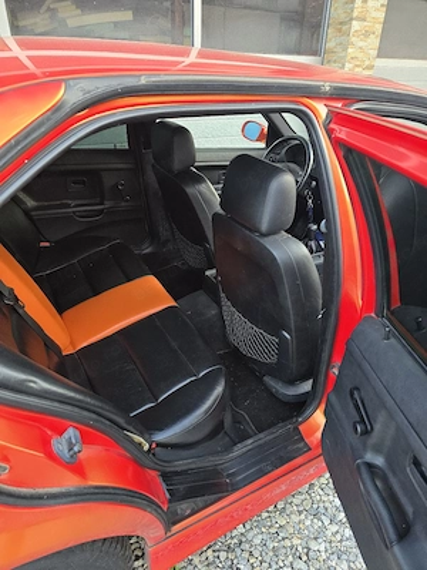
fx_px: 378
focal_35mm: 23
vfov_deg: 73.9
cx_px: 214
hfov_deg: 58.9
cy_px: 285
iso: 250
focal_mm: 6.3
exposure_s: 1/101
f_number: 1.7
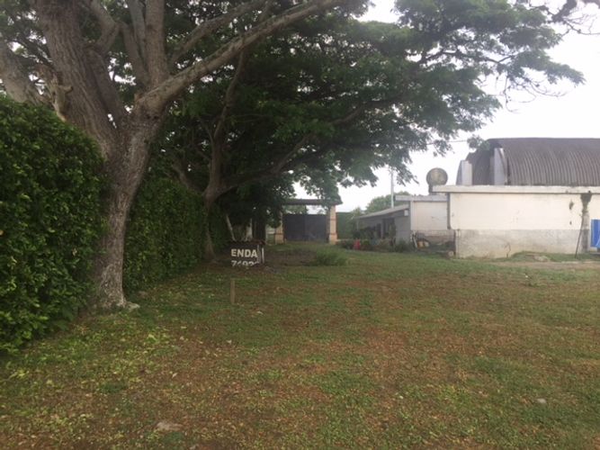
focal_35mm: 29
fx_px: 503
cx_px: 300
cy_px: 225
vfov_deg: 48.2
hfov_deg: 61.7
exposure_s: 1/439
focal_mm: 4.15
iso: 32
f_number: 2.2
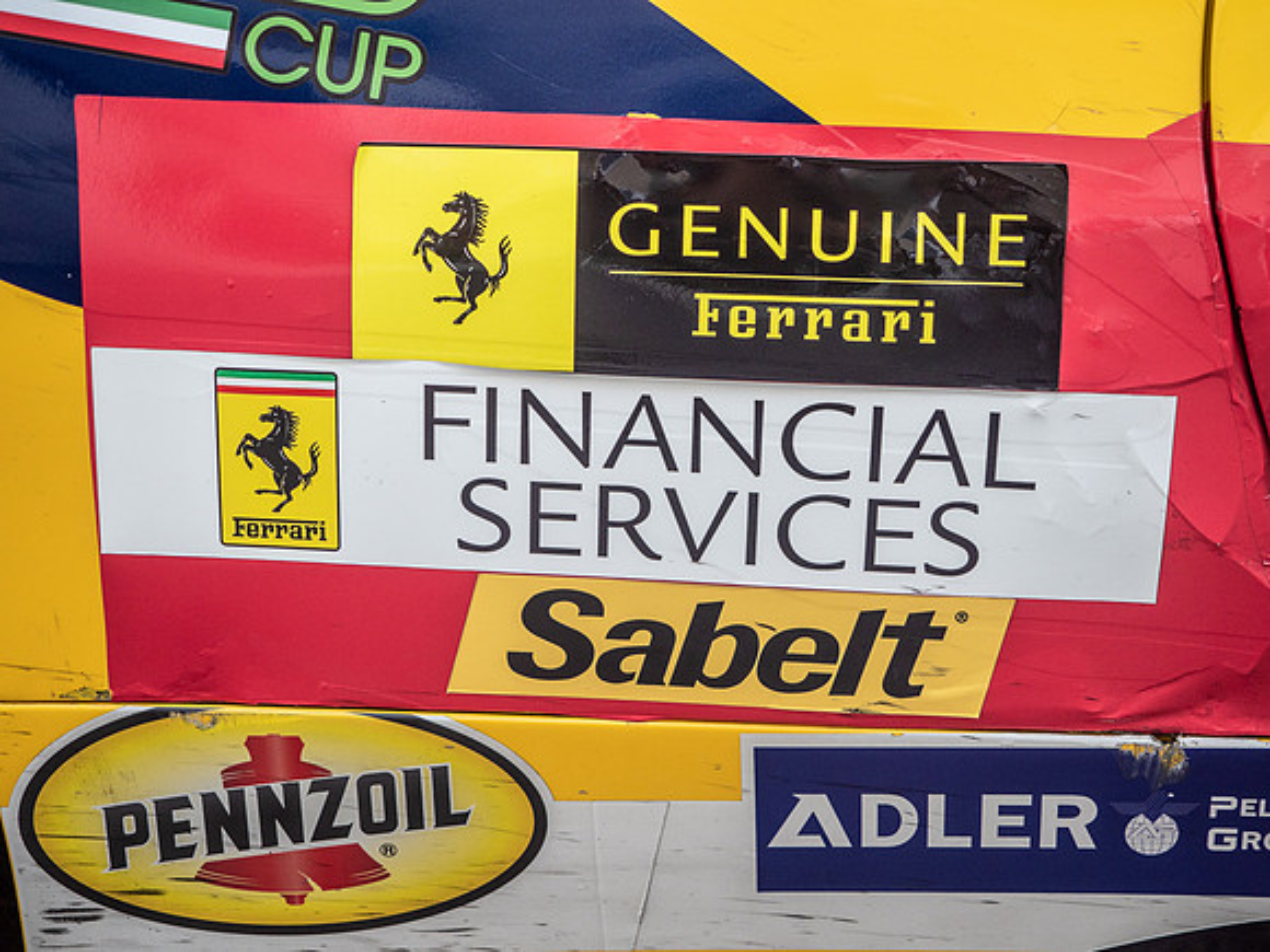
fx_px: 2935
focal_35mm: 80
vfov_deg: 18.4
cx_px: 635
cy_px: 476
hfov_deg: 24.4
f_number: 2.8
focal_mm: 40
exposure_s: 1/1000
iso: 200
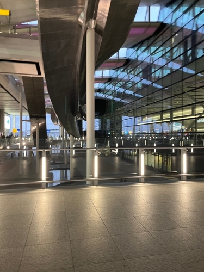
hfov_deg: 53.1
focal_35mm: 26
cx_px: 102
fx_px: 204
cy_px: 136
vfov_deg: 67.3
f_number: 1.6
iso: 125
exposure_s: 1/50
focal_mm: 5.1
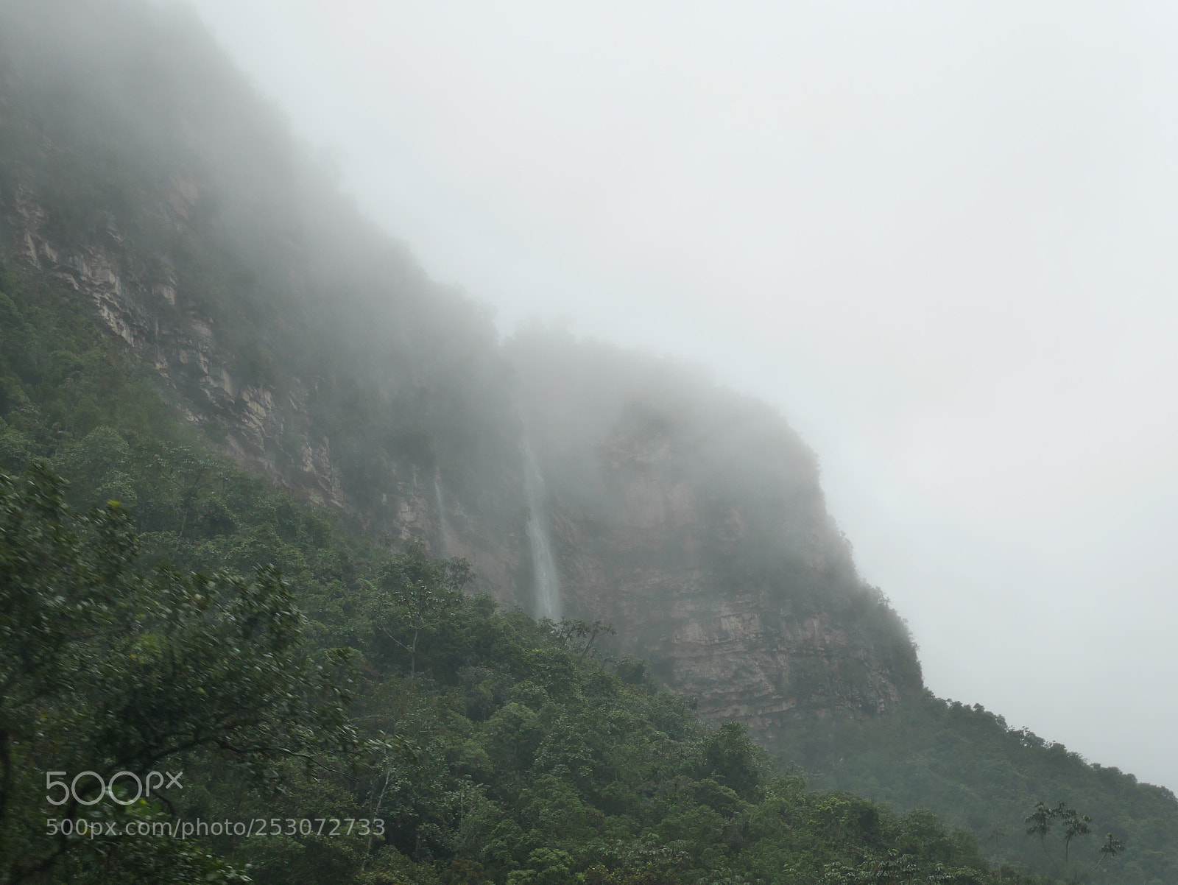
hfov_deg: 32.2
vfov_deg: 24.4
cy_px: 442
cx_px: 589
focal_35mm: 60
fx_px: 2043
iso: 320
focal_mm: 30
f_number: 5.6
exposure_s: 1/125
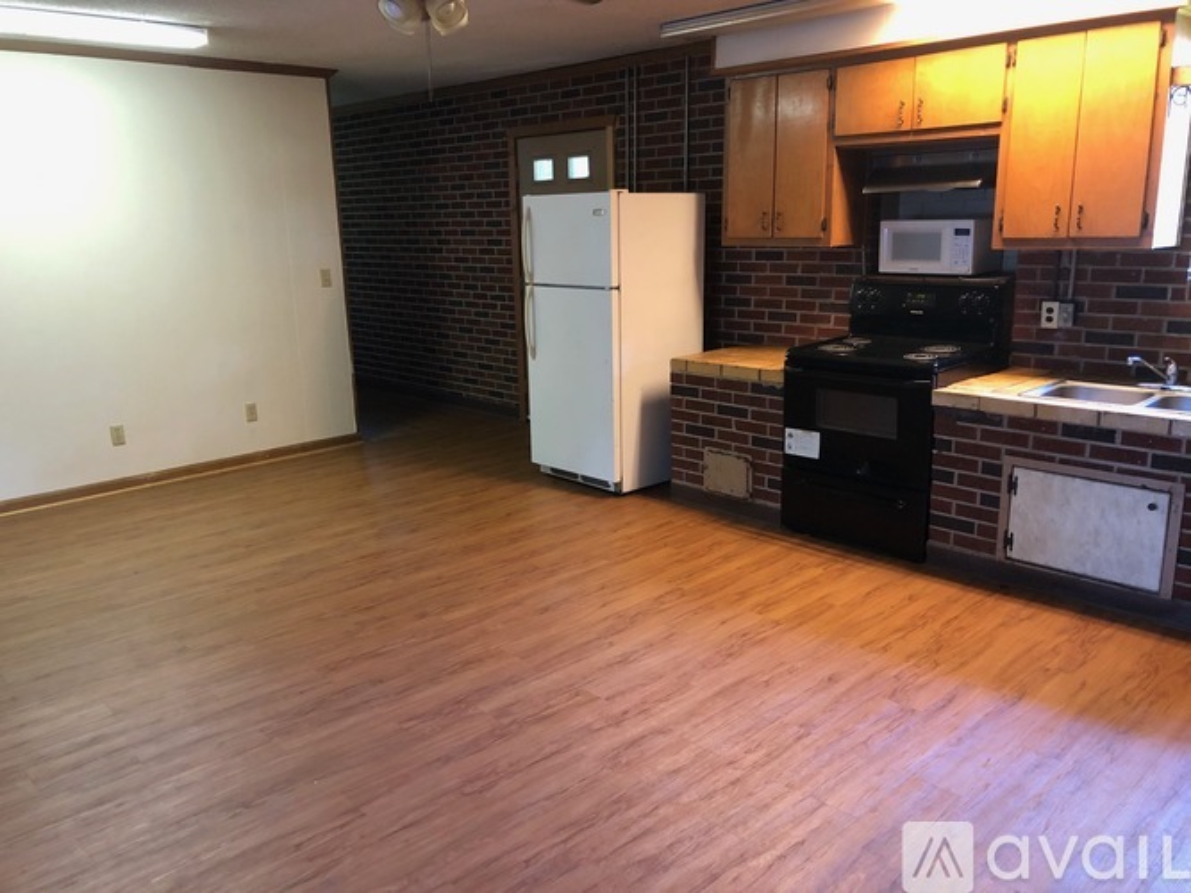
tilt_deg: -12.6
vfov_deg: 49.7
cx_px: 596
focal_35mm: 28
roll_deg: +2.7
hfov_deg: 63.5
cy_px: 446
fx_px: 963
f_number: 1.8
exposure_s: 1/15
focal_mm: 4
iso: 80
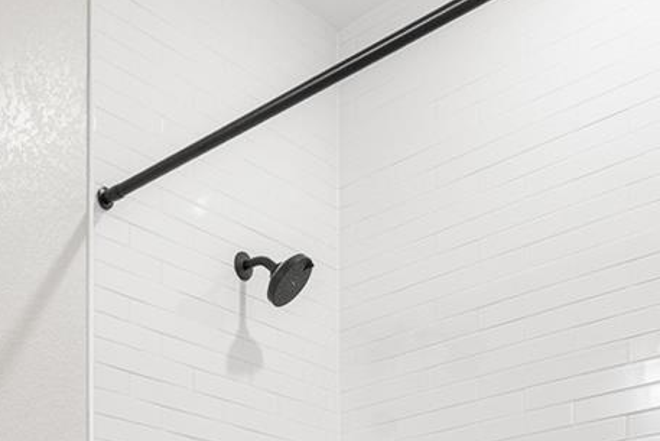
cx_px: -33
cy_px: 717
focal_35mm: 56
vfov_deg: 19.9
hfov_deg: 32.2
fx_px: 1027
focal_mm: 16
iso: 500
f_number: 8
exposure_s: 1/30
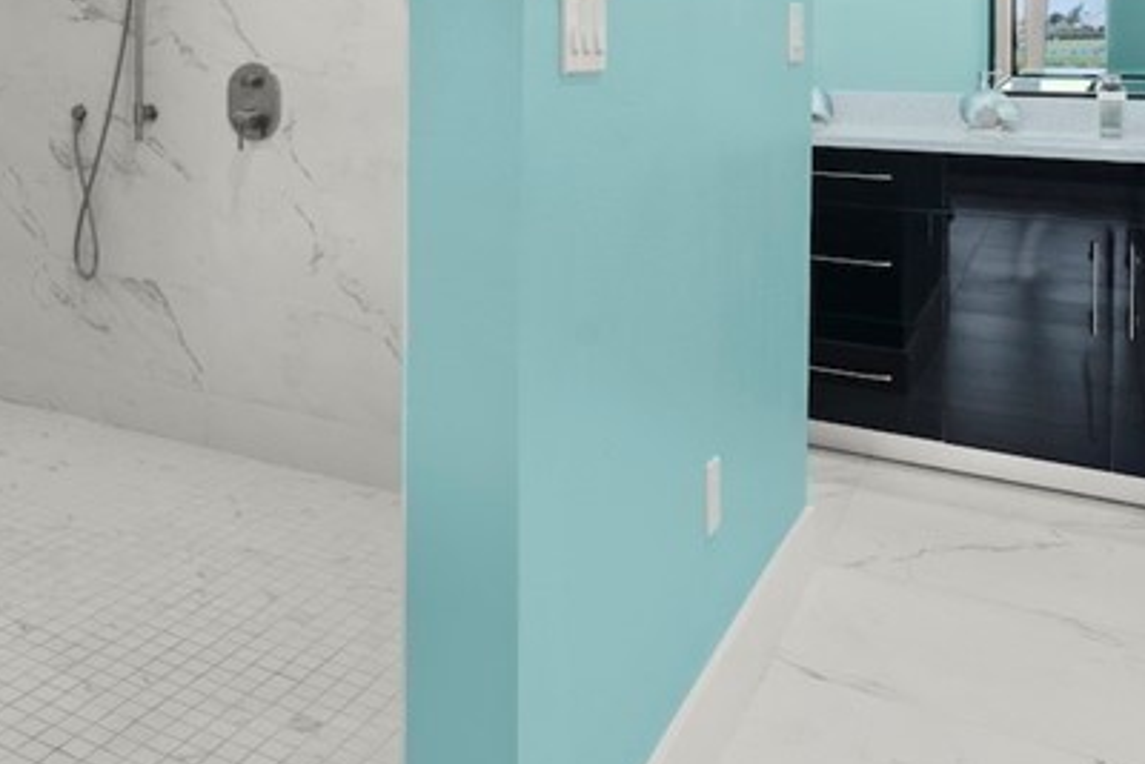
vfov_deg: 32.7
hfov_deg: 44.9
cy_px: 31
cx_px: 67
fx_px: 1209
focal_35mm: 38
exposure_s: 1/2
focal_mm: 14
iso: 160
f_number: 10
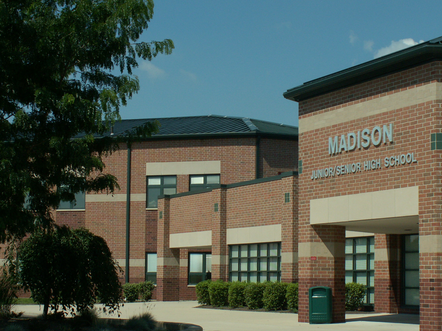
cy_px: 198
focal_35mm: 78
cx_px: 269
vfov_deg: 18.9
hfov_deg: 25.0
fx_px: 996
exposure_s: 1/800
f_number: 4.5
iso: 50
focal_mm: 10.1
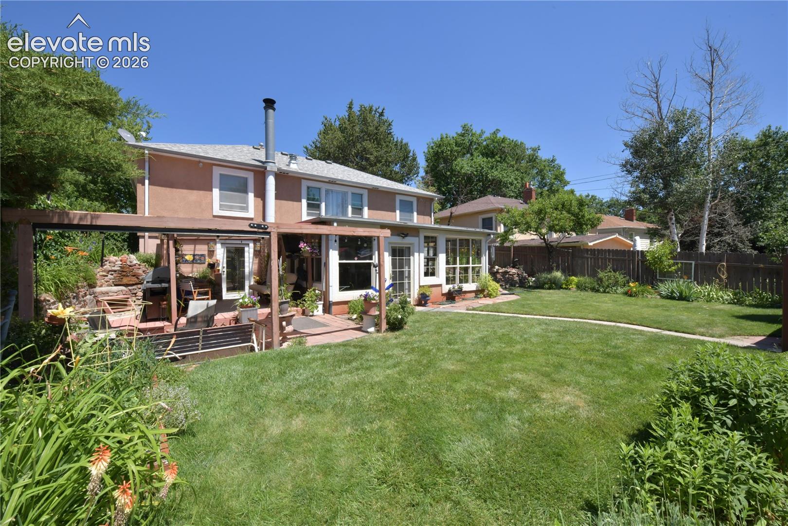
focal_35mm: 14
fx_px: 306
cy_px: 263
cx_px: 394
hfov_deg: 104.3
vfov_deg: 81.2
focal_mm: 14
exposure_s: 1/250
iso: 400
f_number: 16
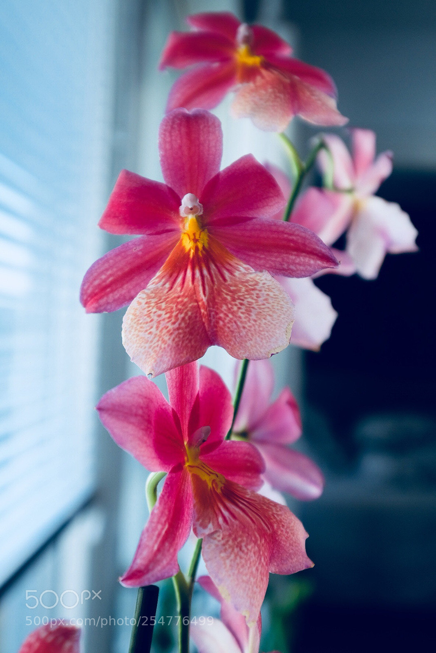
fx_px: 654
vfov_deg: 53.1
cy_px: 326
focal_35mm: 36
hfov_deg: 36.9
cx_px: 218
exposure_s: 1/120
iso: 400
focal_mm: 24
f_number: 4
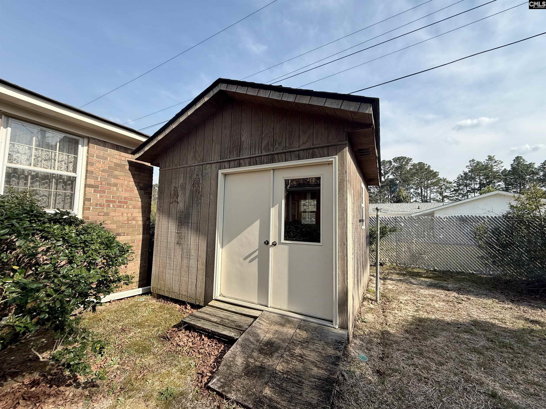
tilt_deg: +4.5
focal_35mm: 14
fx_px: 221
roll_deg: +1.5
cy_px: 204
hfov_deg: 102.1
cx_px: 273
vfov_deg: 85.7
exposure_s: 1/970
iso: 50
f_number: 2.2
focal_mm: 2.22
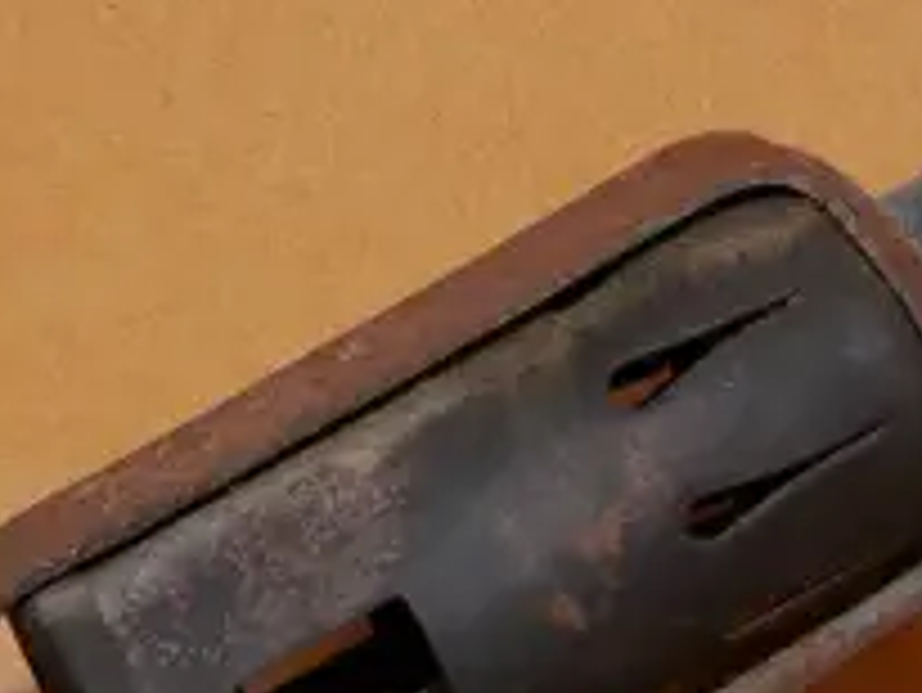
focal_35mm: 220
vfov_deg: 6.6
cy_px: 1370
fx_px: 5863
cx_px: 751
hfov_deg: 9.0
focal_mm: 22
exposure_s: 1/50
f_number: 6.3
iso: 1600
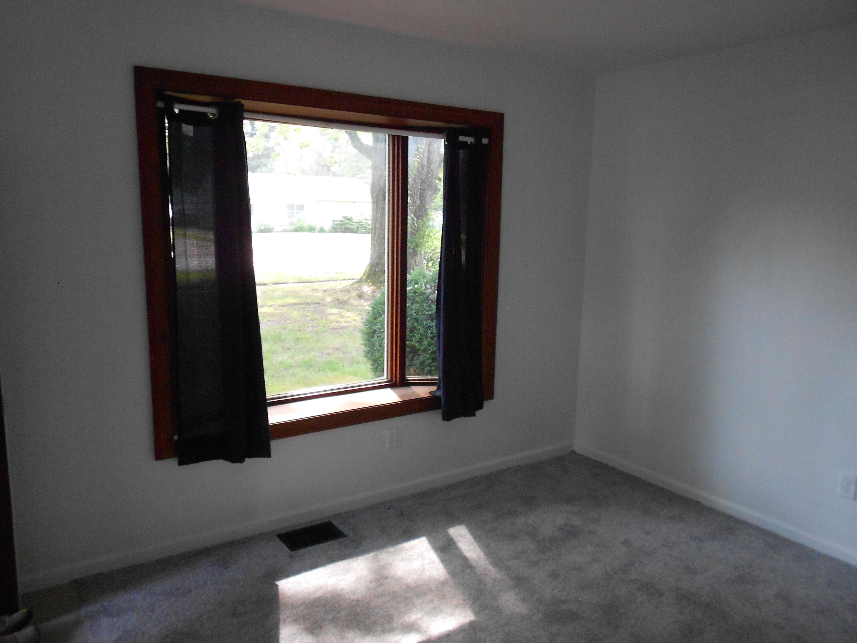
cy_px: 322
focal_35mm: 26
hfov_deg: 67.3
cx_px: 428
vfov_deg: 53.1
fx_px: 644
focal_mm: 4.6
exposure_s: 1/80
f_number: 3.2
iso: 400
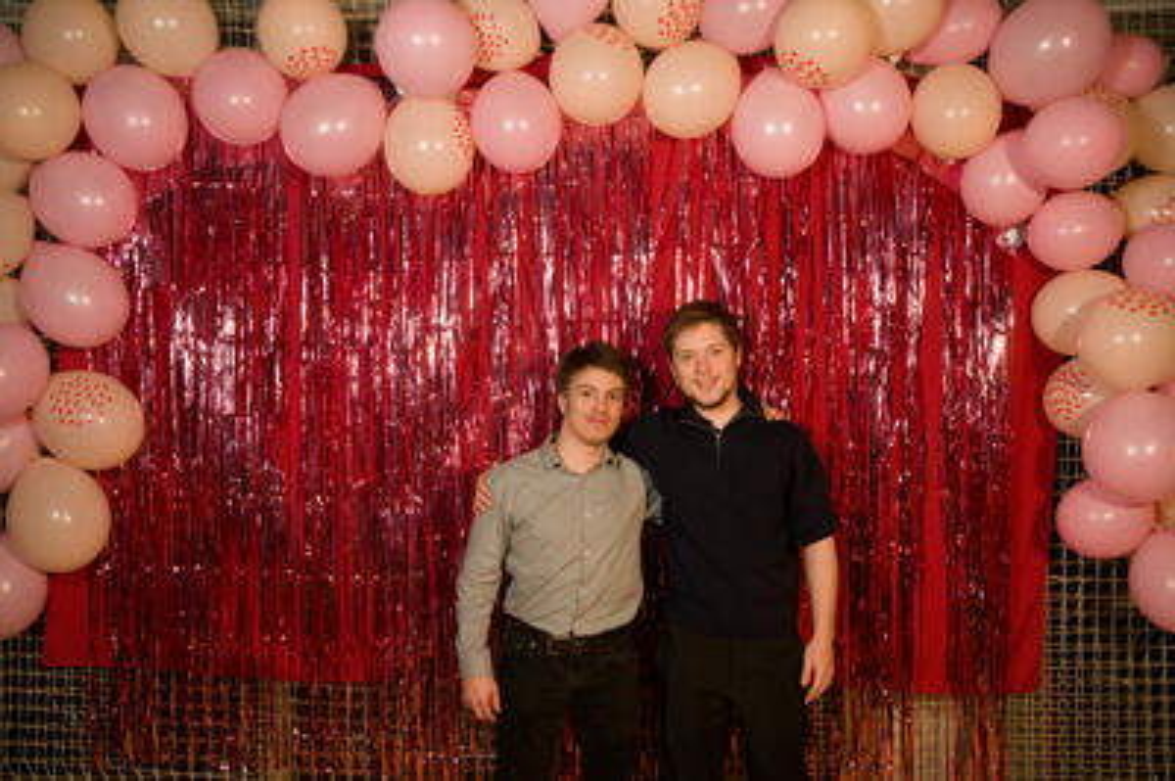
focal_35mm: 32
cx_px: 588
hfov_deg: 58.9
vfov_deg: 41.2
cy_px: 390
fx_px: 1040
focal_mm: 31.9
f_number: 4.5
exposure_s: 1/160
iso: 4000
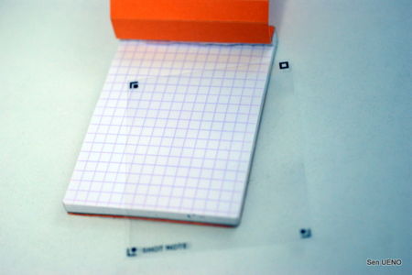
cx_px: 206
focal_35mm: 75
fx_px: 858
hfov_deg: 27.0
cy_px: 138
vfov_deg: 18.2
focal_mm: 50
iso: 400
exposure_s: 1/80
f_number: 2.8
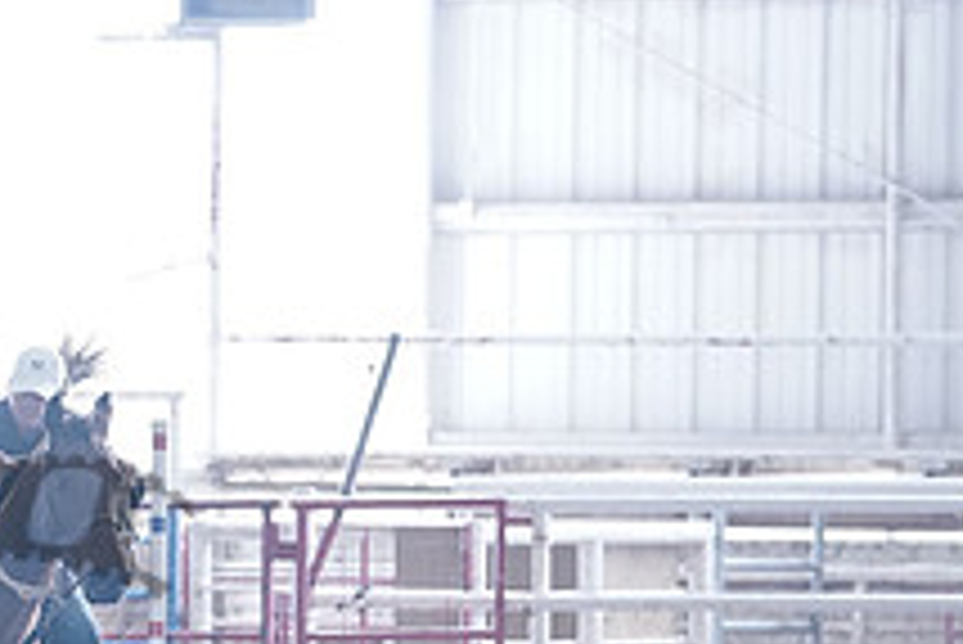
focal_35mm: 541
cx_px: -189
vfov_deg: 2.5
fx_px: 14481
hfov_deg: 3.8
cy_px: 601
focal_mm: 200
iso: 5000
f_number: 2.8
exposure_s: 1/1000
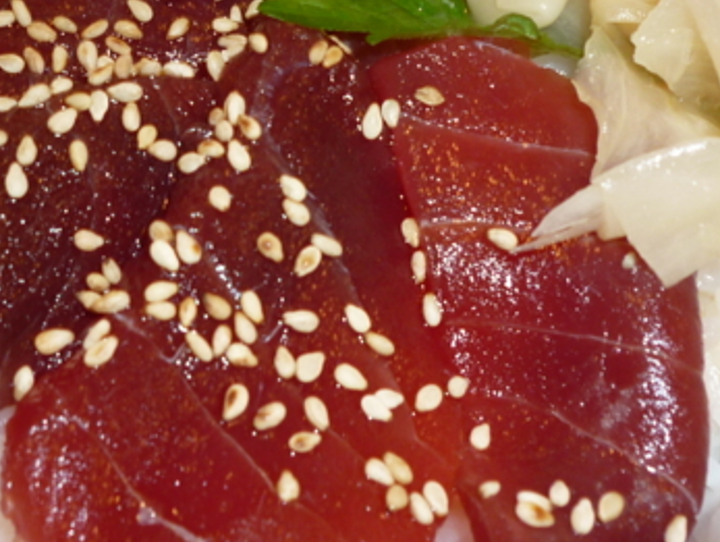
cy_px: 58
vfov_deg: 19.1
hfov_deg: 25.4
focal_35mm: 76
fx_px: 1582
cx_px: 212
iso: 100
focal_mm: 5.5
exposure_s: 1/30
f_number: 2.8
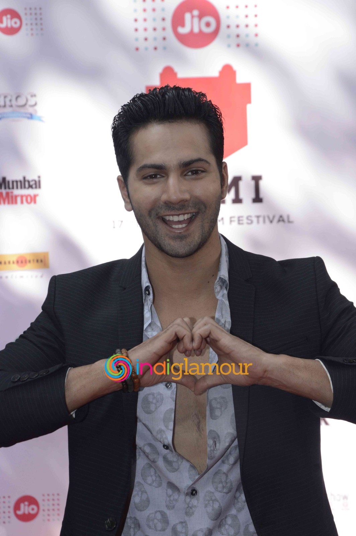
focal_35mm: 105
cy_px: 268
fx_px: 1560
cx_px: 178
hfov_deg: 13.0
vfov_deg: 19.5
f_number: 10
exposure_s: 1/200
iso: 800
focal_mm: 70
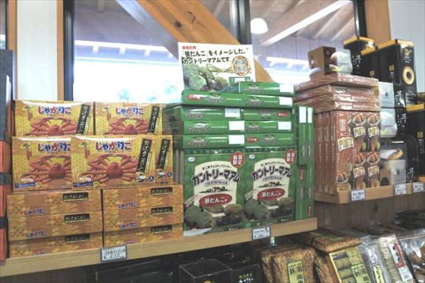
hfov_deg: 67.4
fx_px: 319
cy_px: 142
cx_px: 212
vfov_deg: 48.0
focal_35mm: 27
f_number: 3.5
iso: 400
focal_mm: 10
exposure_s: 1/160
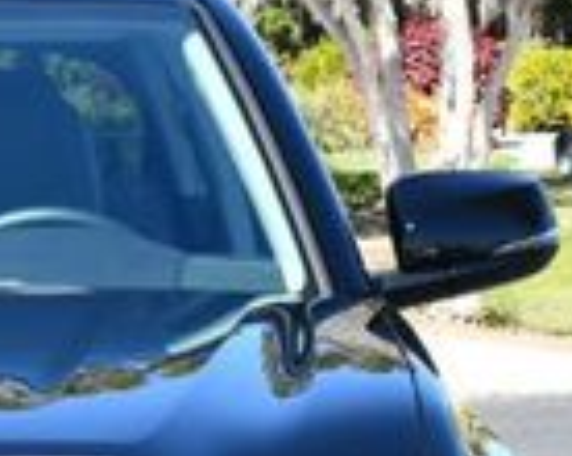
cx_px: -303
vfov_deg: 5.8
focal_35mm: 262
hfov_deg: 7.3
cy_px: 694
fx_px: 4429
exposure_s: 1/250
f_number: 7.1
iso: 200
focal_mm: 30
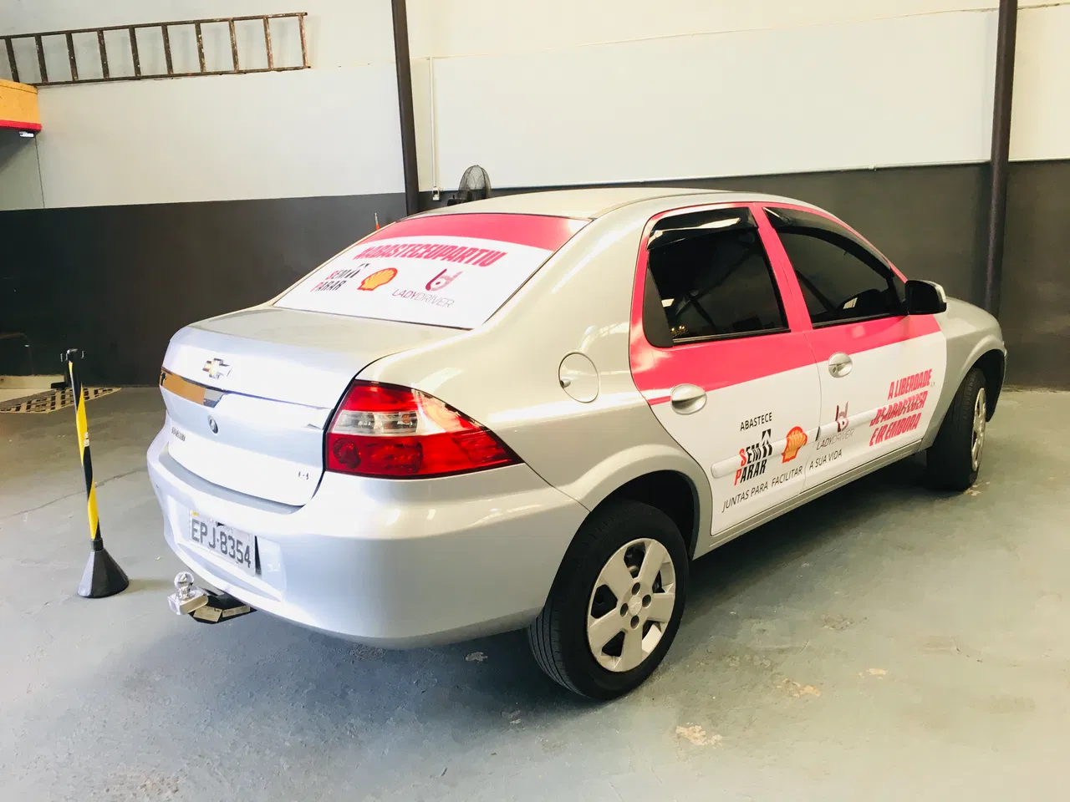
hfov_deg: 61.7
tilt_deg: -10.6
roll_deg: +1.1
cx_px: 535
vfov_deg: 48.2
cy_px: 401
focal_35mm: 29
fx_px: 896
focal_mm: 4.15
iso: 50
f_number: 2.2
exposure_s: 1/30
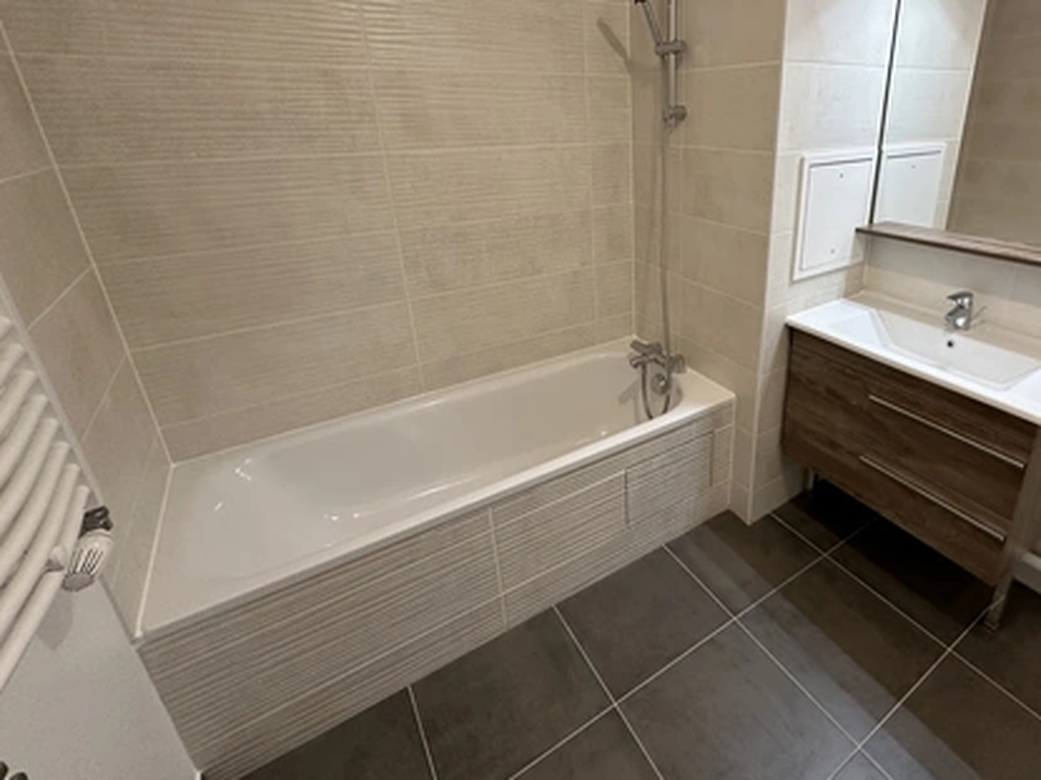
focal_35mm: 18
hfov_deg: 86.1
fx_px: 541
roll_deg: +1.1
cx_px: 648
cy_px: 311
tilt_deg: -20.2
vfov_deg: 70.8
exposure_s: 1/100
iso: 250
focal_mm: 2.22
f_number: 2.2
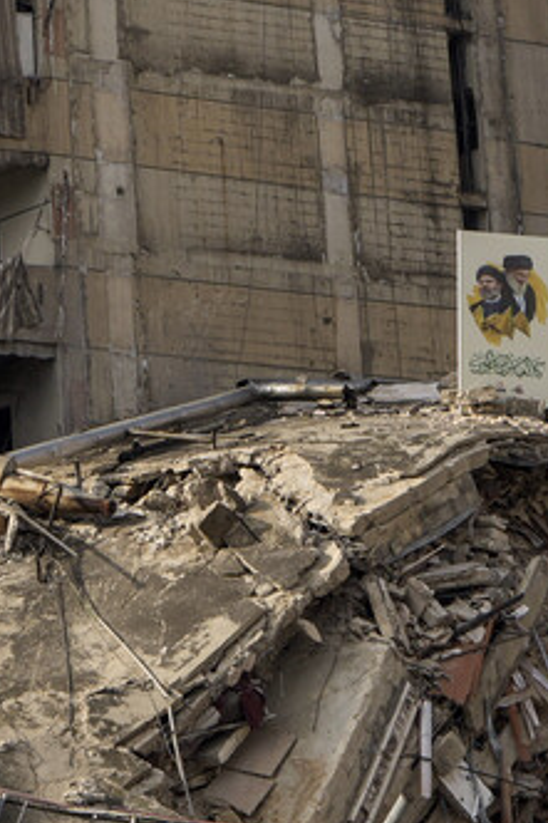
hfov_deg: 10.8
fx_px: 2537
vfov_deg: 18.4
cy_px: 271
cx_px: -704
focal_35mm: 111
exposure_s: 1/500
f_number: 8
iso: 200
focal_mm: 23
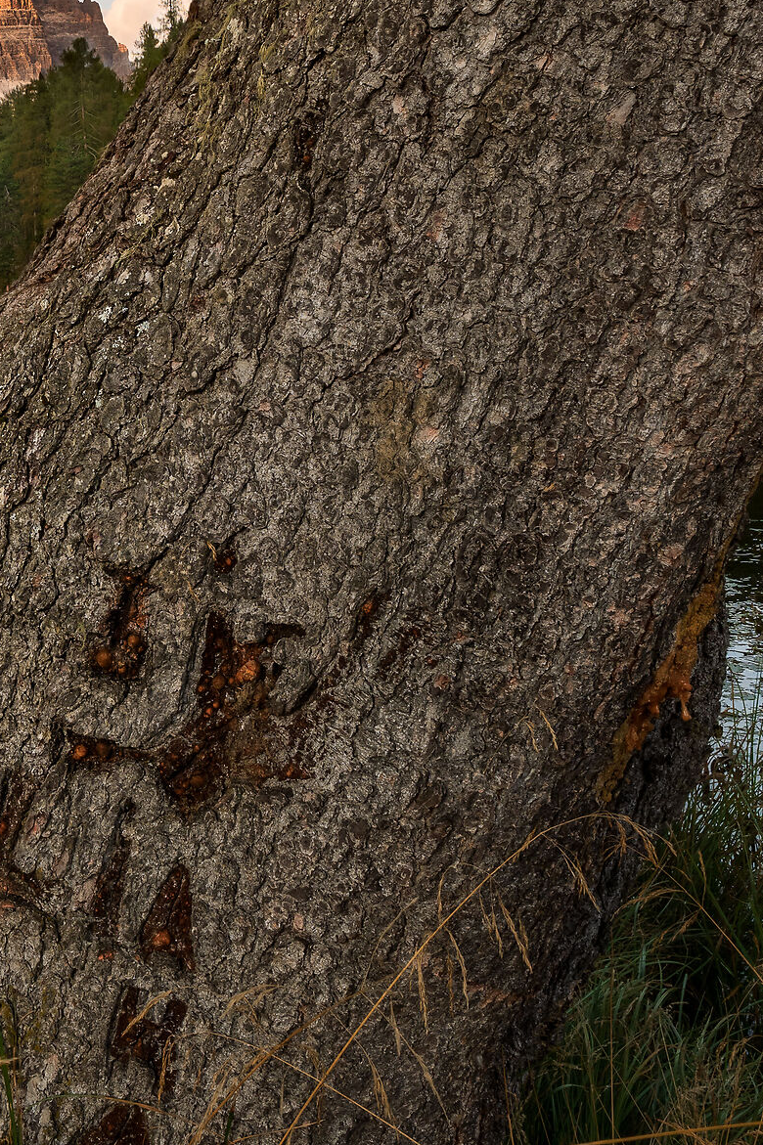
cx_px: 33
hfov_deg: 30.7
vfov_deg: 46.2
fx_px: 1304
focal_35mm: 41
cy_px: 325
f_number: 11
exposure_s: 1/25
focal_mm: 20
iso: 100
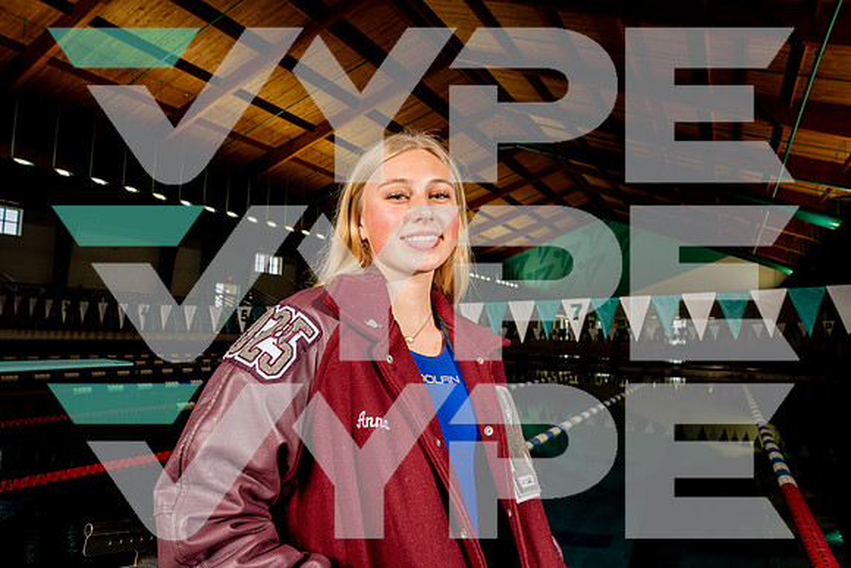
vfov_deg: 53.2
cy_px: 284
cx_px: 426
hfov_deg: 73.7
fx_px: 567
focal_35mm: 24
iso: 400
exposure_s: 1/125
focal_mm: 24
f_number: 7.1
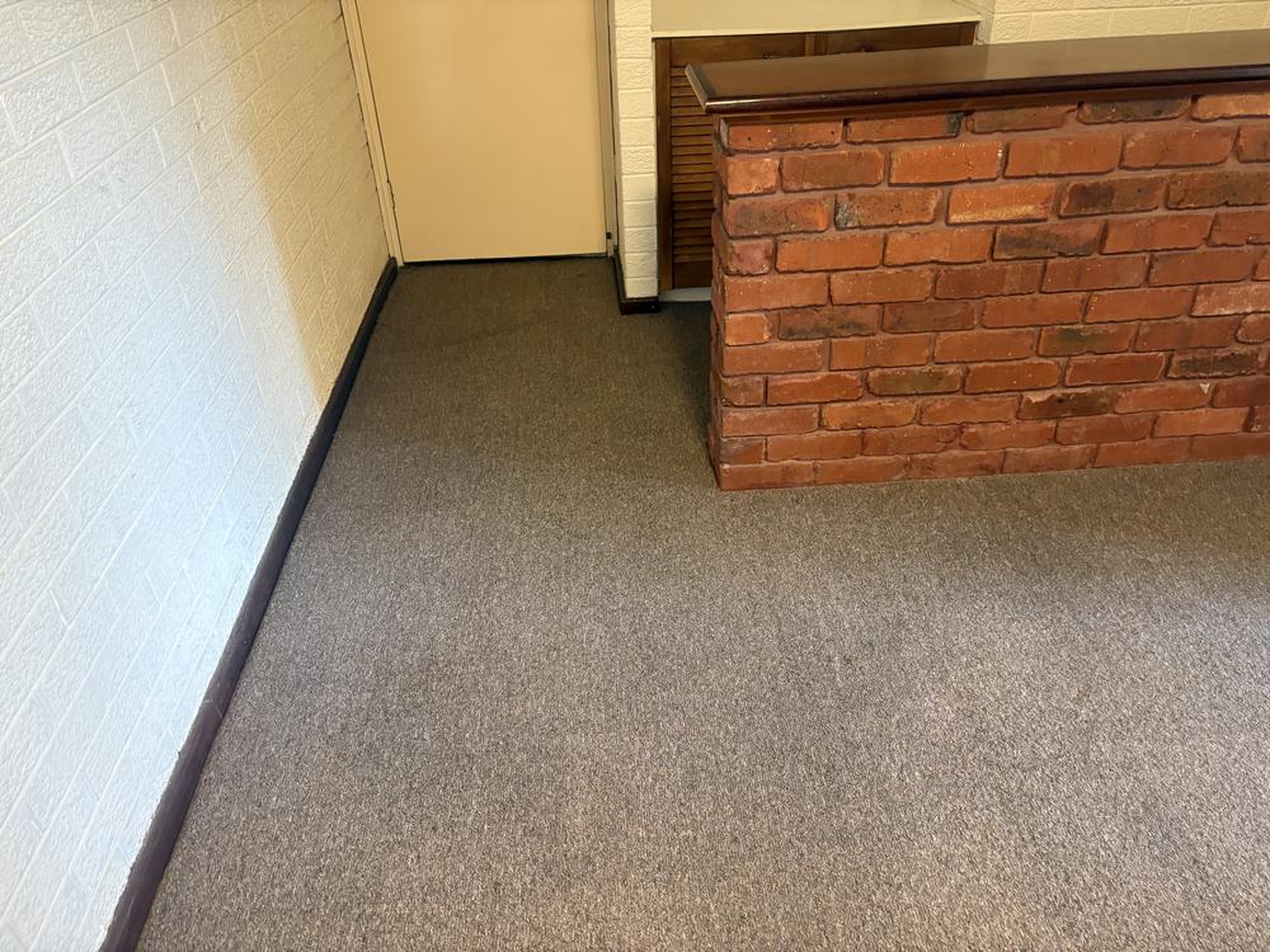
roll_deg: +2.8
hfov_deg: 67.3
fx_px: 954
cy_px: 476
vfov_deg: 53.1
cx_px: 635
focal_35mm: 26
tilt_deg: -35.1
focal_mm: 5.96
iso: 250
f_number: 1.6
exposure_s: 1/50
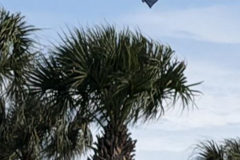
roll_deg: -0.5
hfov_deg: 6.5
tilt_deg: +13.5
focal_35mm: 317
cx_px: 295
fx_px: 2114
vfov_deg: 4.3
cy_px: -121
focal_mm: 6.76
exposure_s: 1/6536
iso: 64
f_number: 1.78
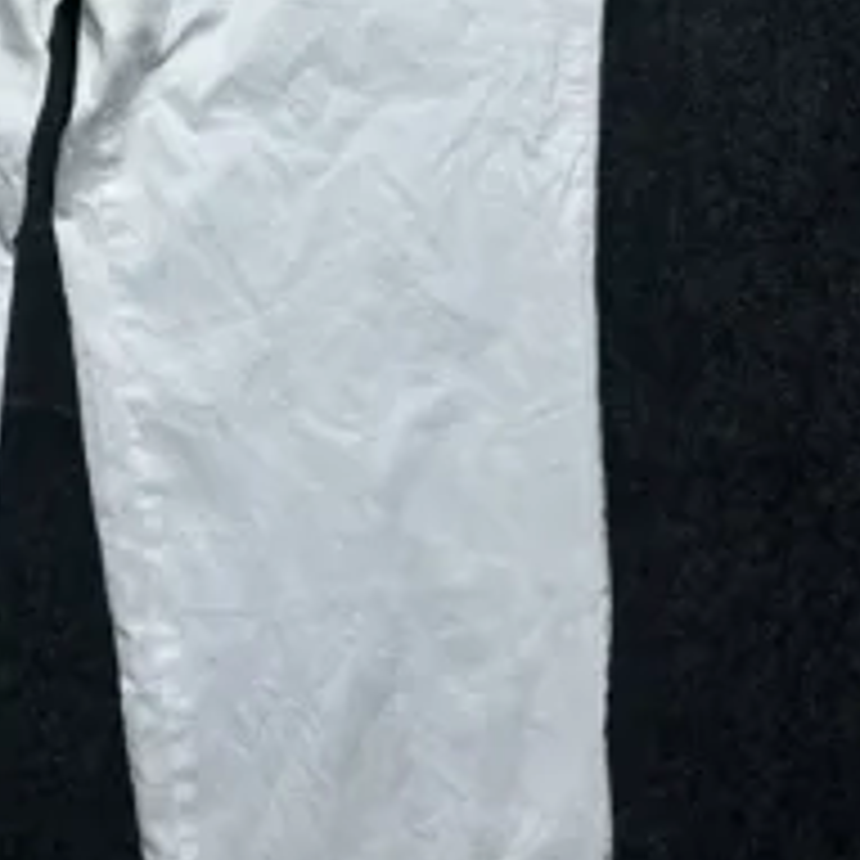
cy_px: 56
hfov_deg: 25.9
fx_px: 1799
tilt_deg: -60.9
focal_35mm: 64
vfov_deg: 25.9
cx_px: 54
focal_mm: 5.7
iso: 40
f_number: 1.5
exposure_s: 1/171
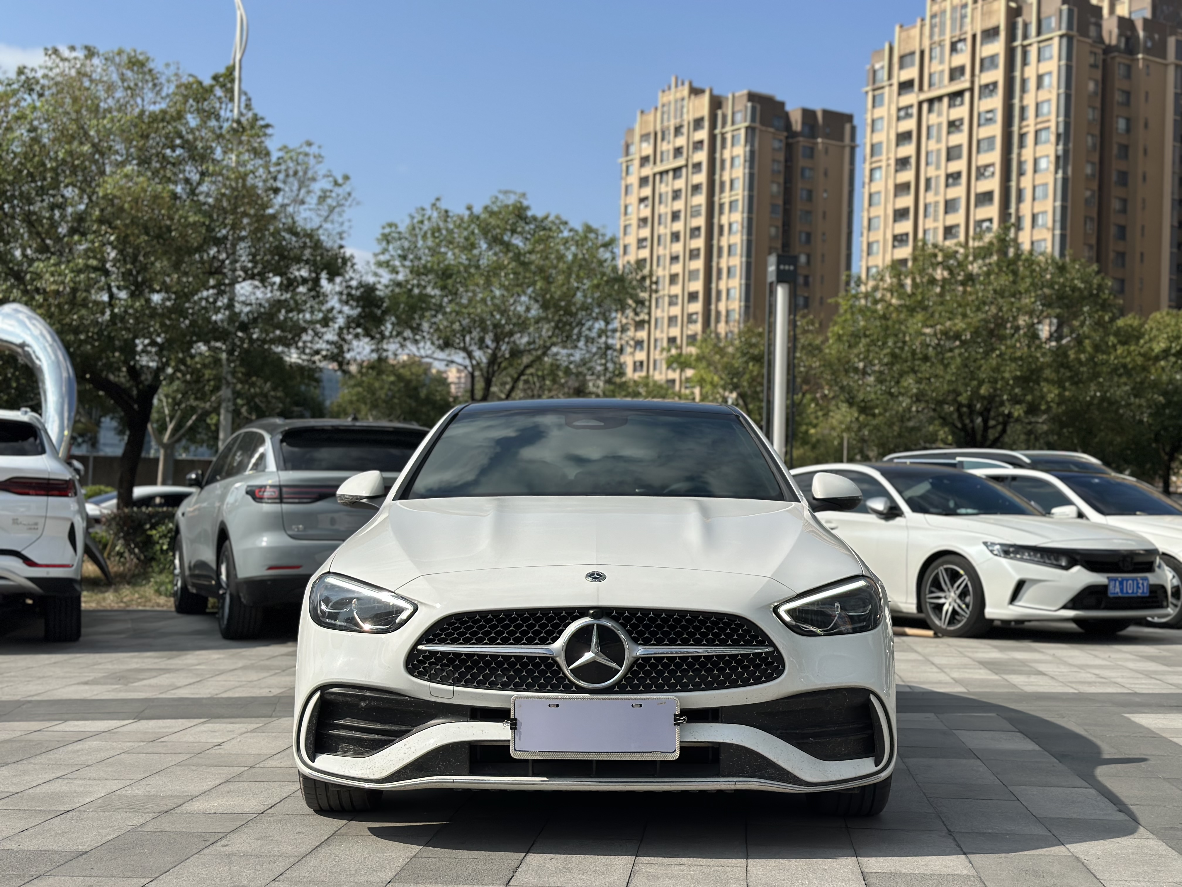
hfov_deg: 39.7
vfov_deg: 30.3
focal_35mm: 48
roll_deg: -1.8
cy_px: 444
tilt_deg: +2.3
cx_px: 591
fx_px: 1639
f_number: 1.78
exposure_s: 1/8929
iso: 100
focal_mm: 6.86
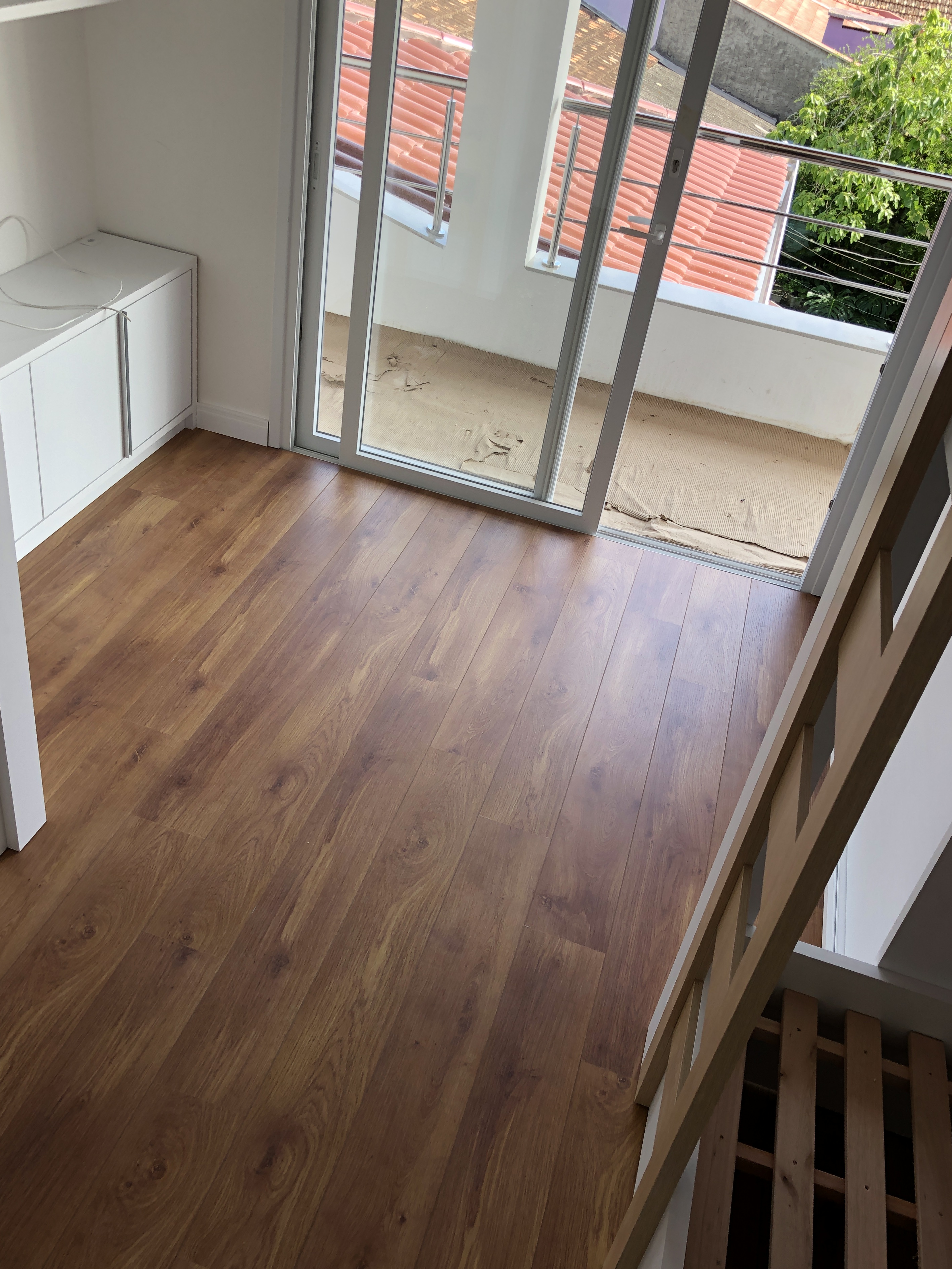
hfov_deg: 46.8
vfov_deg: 60.0
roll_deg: -11.5
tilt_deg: -35.5
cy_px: 637
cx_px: 461
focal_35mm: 30
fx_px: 1100
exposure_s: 1/152
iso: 20
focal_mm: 4
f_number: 1.8
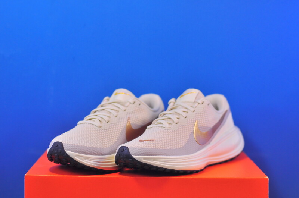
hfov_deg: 27.0
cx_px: 150
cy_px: 99
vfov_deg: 18.1
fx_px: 622
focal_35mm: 75
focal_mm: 50
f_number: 2.5
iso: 250
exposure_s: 1/320
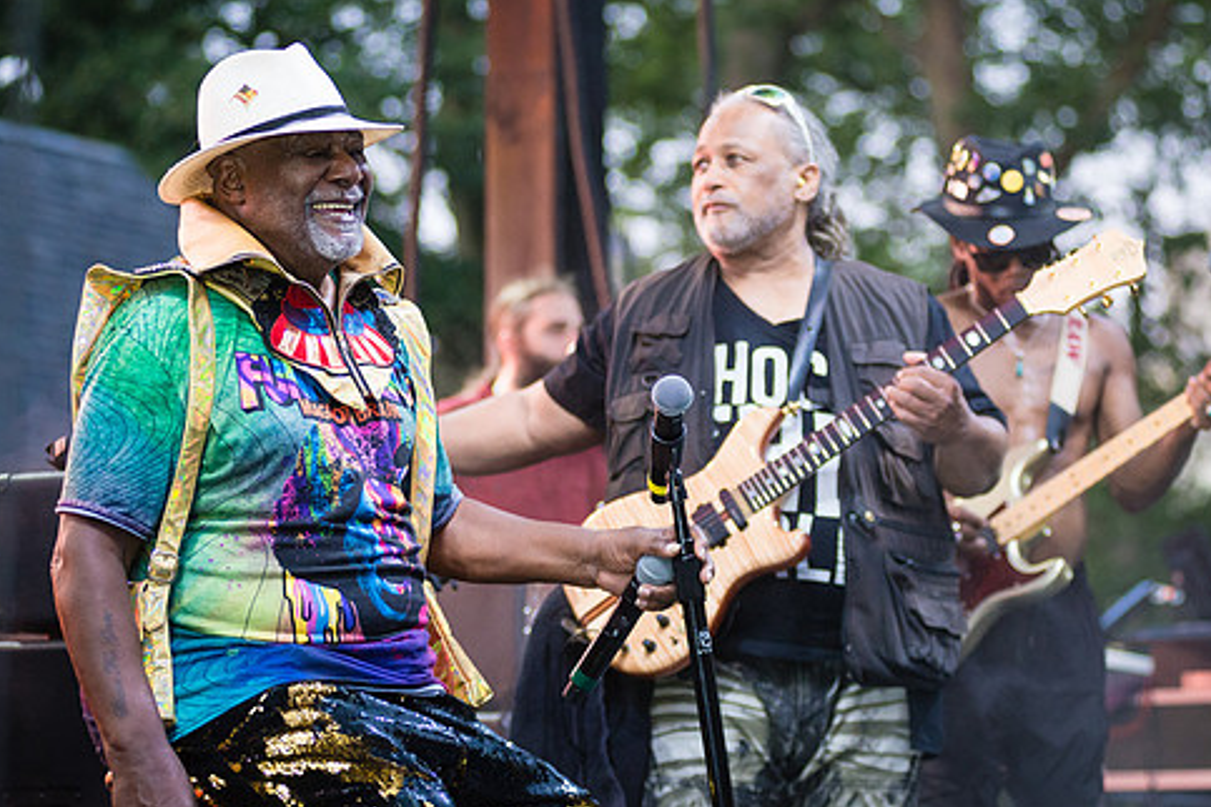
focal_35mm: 120
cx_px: 567
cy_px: 360
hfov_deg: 17.1
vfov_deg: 11.4
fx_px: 4036
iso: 3200
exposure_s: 1/250
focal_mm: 100
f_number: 3.5
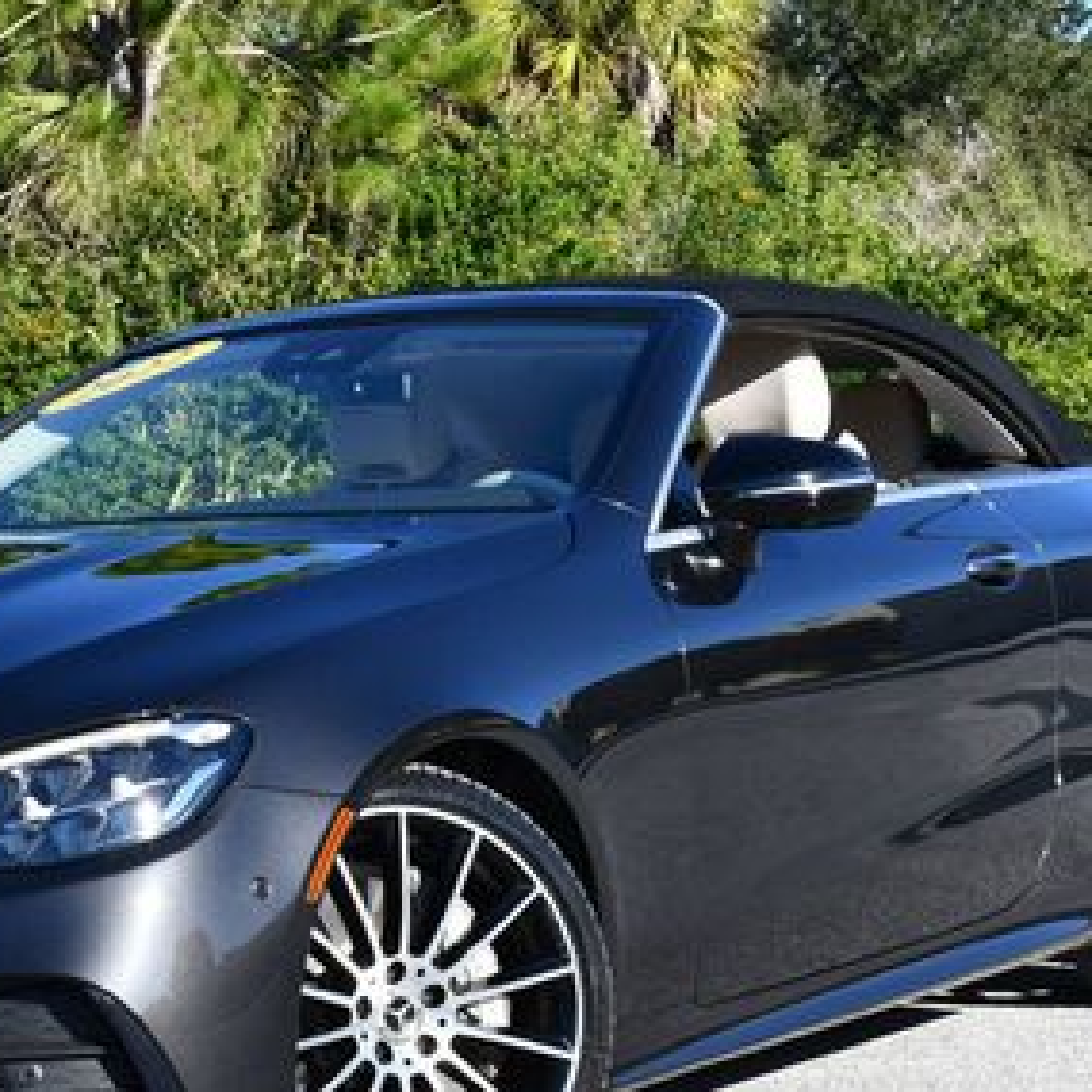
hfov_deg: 16.2
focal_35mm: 107
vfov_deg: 16.3
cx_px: 249
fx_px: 3819
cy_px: 628
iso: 200
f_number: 8
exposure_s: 1/250
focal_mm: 28
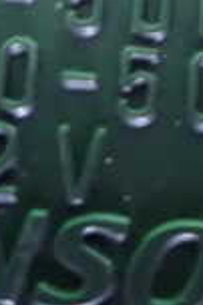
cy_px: 50
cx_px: 127
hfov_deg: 11.1
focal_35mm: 123
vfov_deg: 16.5
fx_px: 1043
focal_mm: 5.4
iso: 1600
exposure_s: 1/13
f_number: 2.3
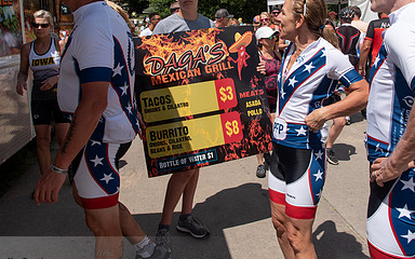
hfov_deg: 52.6
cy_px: 70
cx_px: 238
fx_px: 418
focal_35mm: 37
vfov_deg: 33.8
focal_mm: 24
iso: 200
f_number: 7.1
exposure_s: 1/800
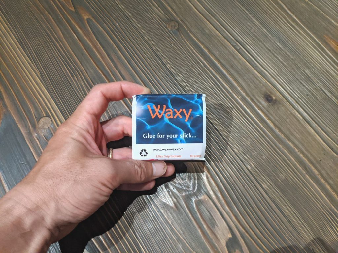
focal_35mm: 27
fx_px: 264
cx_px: 169
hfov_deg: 65.3
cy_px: 126
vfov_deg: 51.4
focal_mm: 4.44
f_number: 1.8
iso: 458
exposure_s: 1/24.7
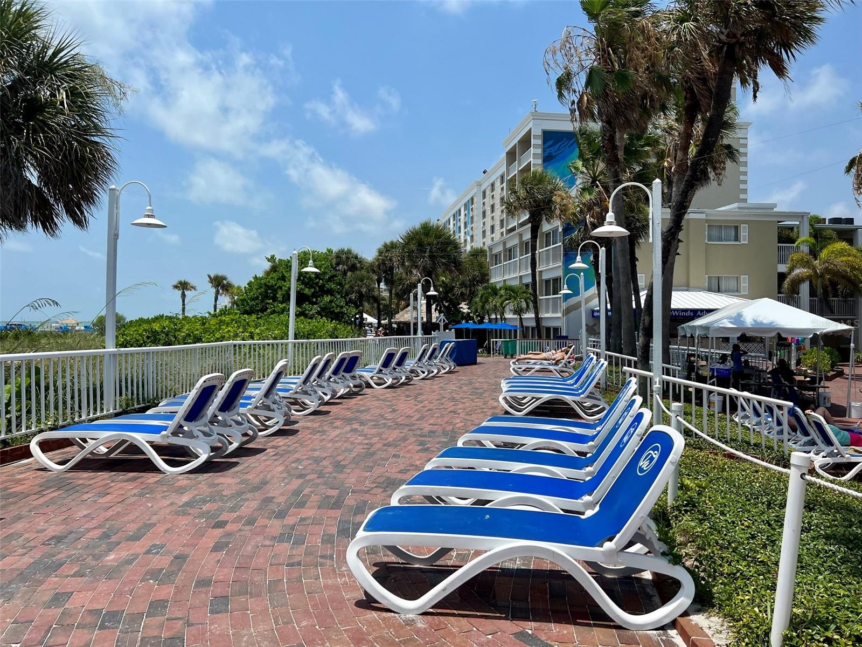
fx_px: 647
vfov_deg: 53.1
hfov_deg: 67.3
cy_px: 324
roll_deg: -0.4
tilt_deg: +1.0
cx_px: 431
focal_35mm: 26
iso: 50
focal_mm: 5.7
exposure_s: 1/6993
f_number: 1.5
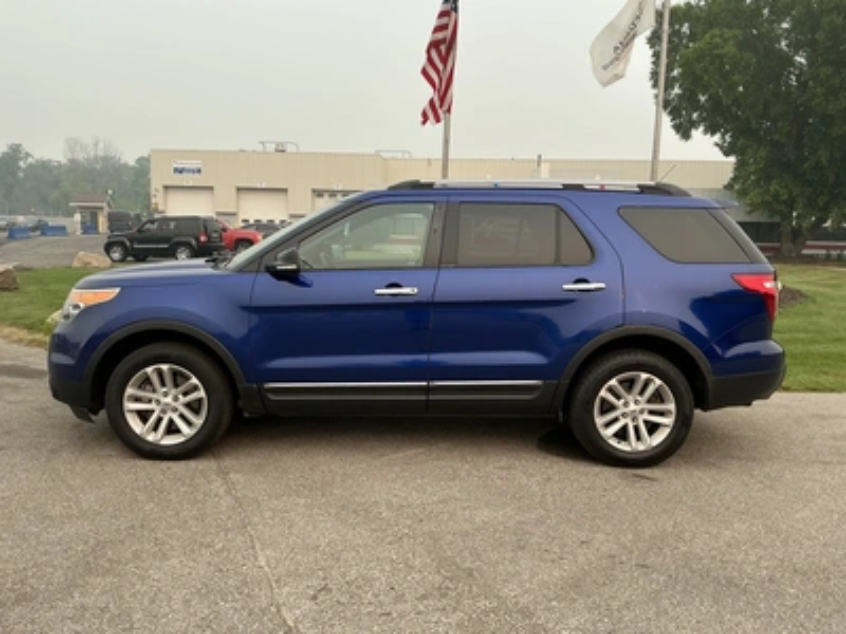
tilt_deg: -4.4
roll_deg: -2.1
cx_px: 423
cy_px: 317
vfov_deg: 49.7
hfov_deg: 63.4
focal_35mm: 28
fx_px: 684
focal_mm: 3
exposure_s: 1/599
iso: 25
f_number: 1.8
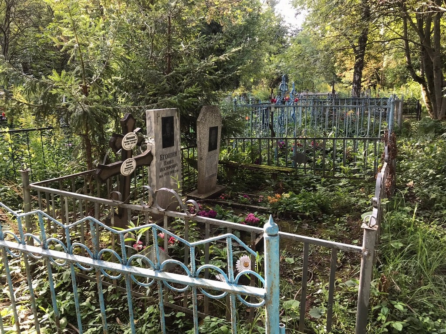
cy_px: 167
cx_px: 223
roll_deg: -0.7
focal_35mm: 28
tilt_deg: -9.6
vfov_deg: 49.7
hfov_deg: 63.4
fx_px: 361
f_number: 1.8
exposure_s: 1/97
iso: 20
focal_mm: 3.99
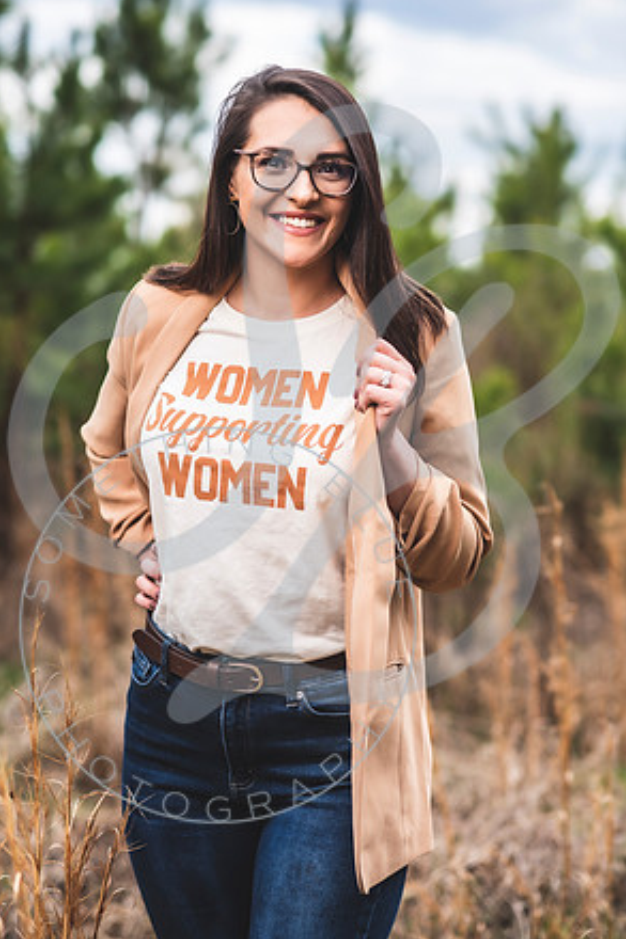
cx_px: 314
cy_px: 463
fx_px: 2271
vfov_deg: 23.4
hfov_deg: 15.7
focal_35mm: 87
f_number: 2.8
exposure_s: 1/640
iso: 100
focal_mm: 85
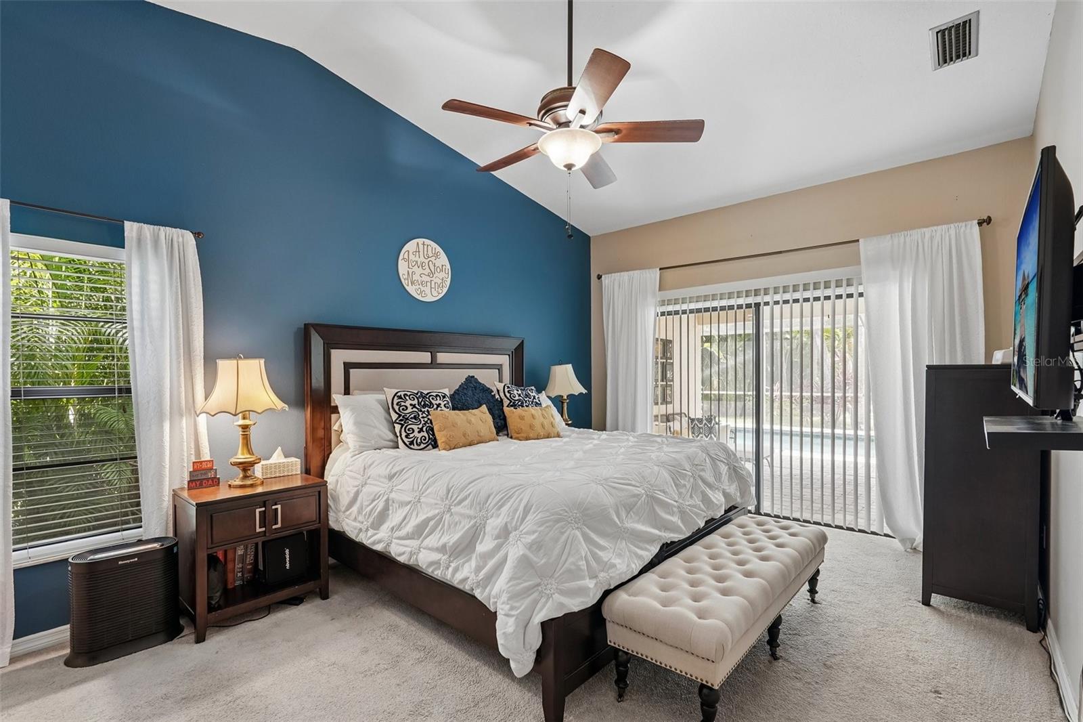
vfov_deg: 73.7
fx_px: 481
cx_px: 542
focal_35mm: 16
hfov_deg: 96.7
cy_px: 361
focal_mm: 16
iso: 400
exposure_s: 1/8
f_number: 8
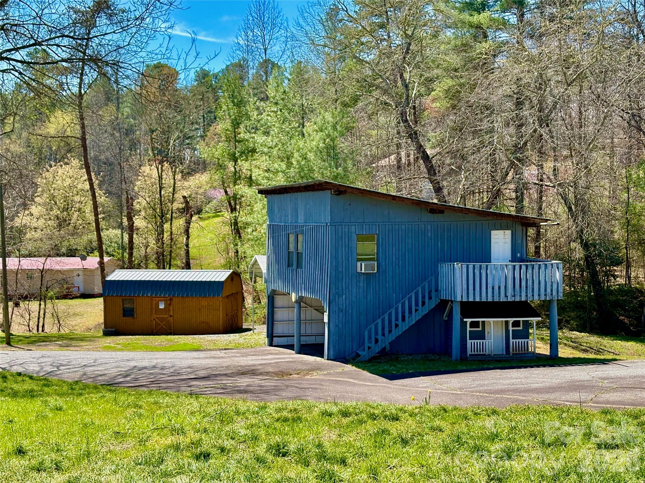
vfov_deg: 28.0
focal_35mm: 52
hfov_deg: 36.8
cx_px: 322
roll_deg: -1.0
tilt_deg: -2.2
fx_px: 969
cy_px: 242
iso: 50
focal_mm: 5.96
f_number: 1.6
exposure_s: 1/1848
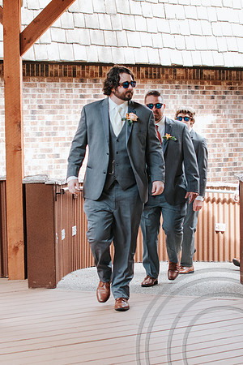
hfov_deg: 15.4
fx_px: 900
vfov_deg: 22.9
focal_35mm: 89
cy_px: 182
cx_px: 136
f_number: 3.5
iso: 800
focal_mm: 35
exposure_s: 1/250
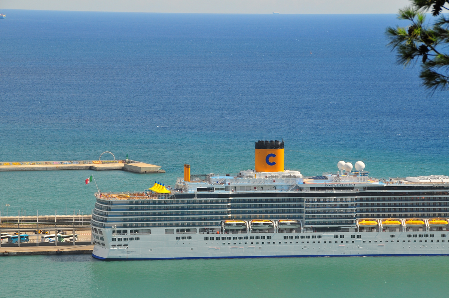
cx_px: 224
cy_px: 149
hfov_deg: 12.2
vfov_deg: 8.2
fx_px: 2093
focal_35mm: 168
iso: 200
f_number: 14
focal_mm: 112
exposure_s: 1/250
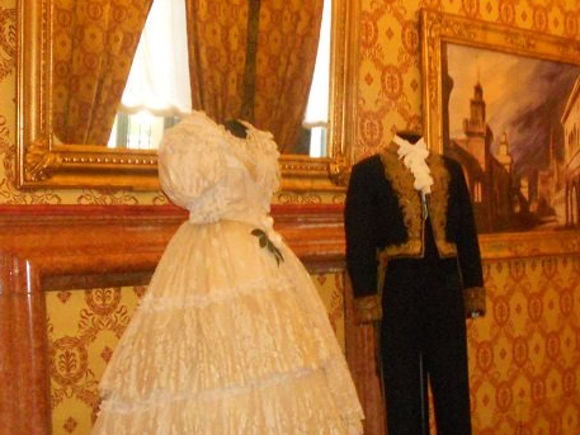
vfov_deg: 20.9
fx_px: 1173
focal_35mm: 70
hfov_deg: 27.6
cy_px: 295
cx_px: 382
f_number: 3.5
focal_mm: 5.8
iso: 640
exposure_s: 1/25
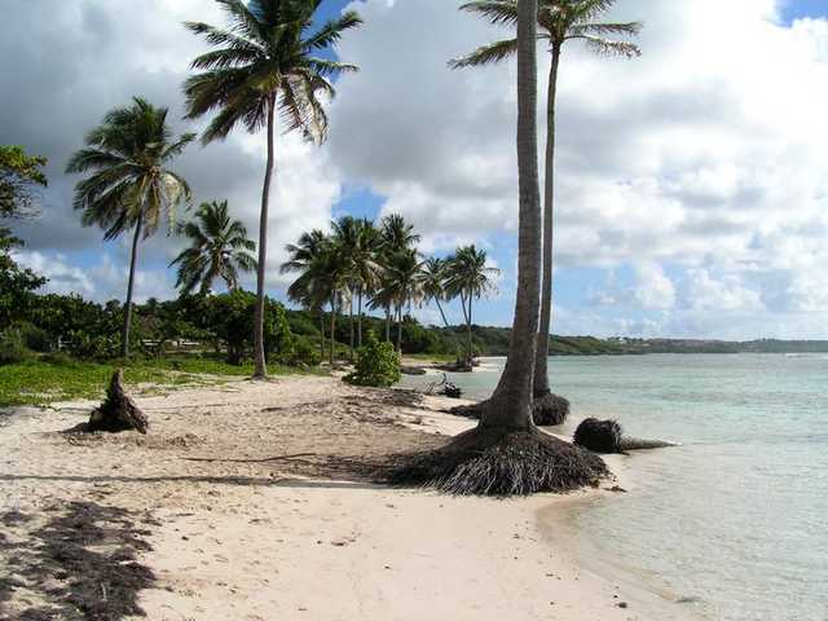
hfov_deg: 49.0
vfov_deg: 37.7
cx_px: 414
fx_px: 909
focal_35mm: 38
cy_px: 310
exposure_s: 1/800
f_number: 6.3
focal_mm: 5.8
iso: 50
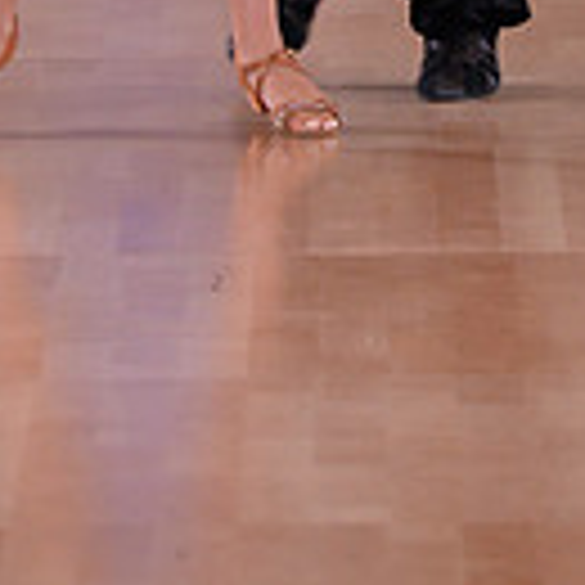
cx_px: 214
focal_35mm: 755
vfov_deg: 2.3
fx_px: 14435
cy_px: -626
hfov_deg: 2.3
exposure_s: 1/250
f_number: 5.6
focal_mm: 200
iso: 2000
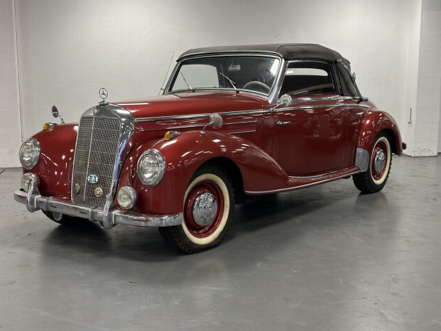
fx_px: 624
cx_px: 217
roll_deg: +0.0
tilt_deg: -8.1
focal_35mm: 49
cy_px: 163
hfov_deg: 38.9
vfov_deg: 29.7
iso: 125
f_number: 1.78
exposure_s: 1/50
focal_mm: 6.86
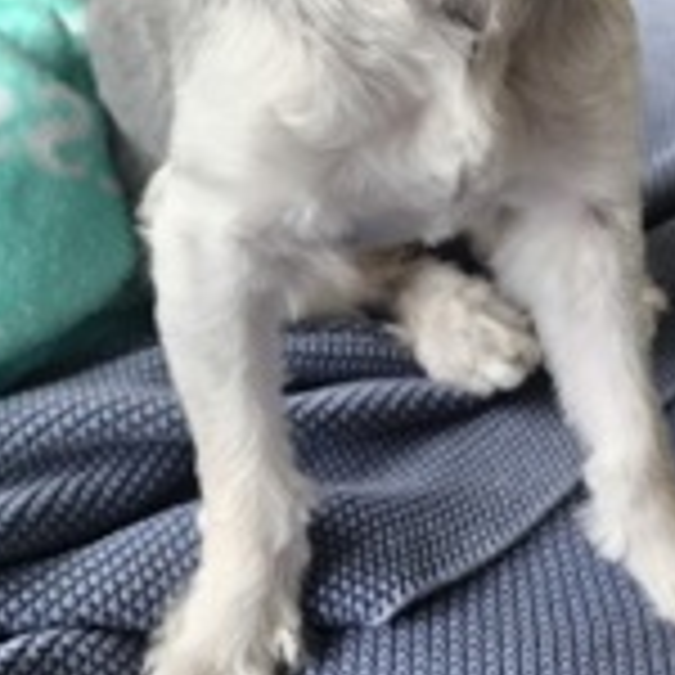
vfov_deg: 28.2
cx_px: 421
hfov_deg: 29.9
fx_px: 1257
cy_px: 0
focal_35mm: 57
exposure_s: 1/120
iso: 200
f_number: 1.8
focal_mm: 5.54
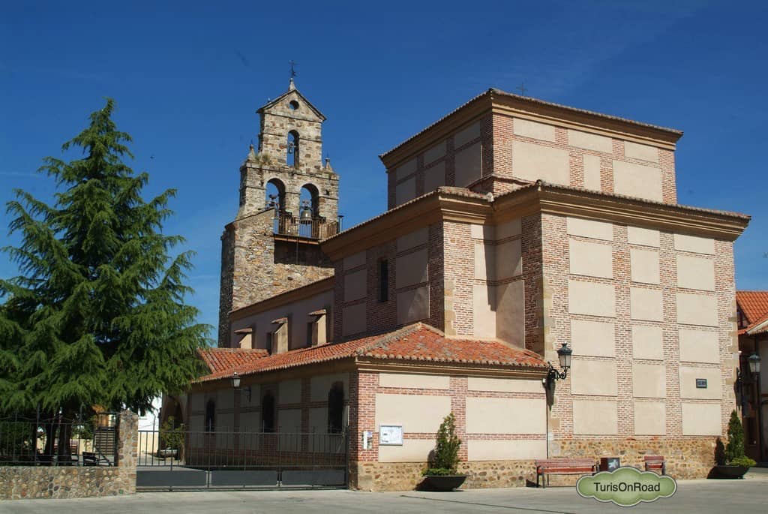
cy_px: 257
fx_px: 897
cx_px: 384
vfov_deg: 32.0
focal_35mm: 42
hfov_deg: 46.4
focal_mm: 28
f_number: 8
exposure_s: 1/250
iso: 100
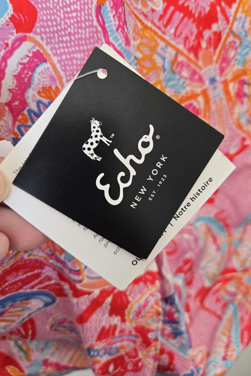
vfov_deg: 73.7
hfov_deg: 53.1
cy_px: 188
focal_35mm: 24
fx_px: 251
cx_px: 129
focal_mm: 5.4
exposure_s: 1/120
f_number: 1.8
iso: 160
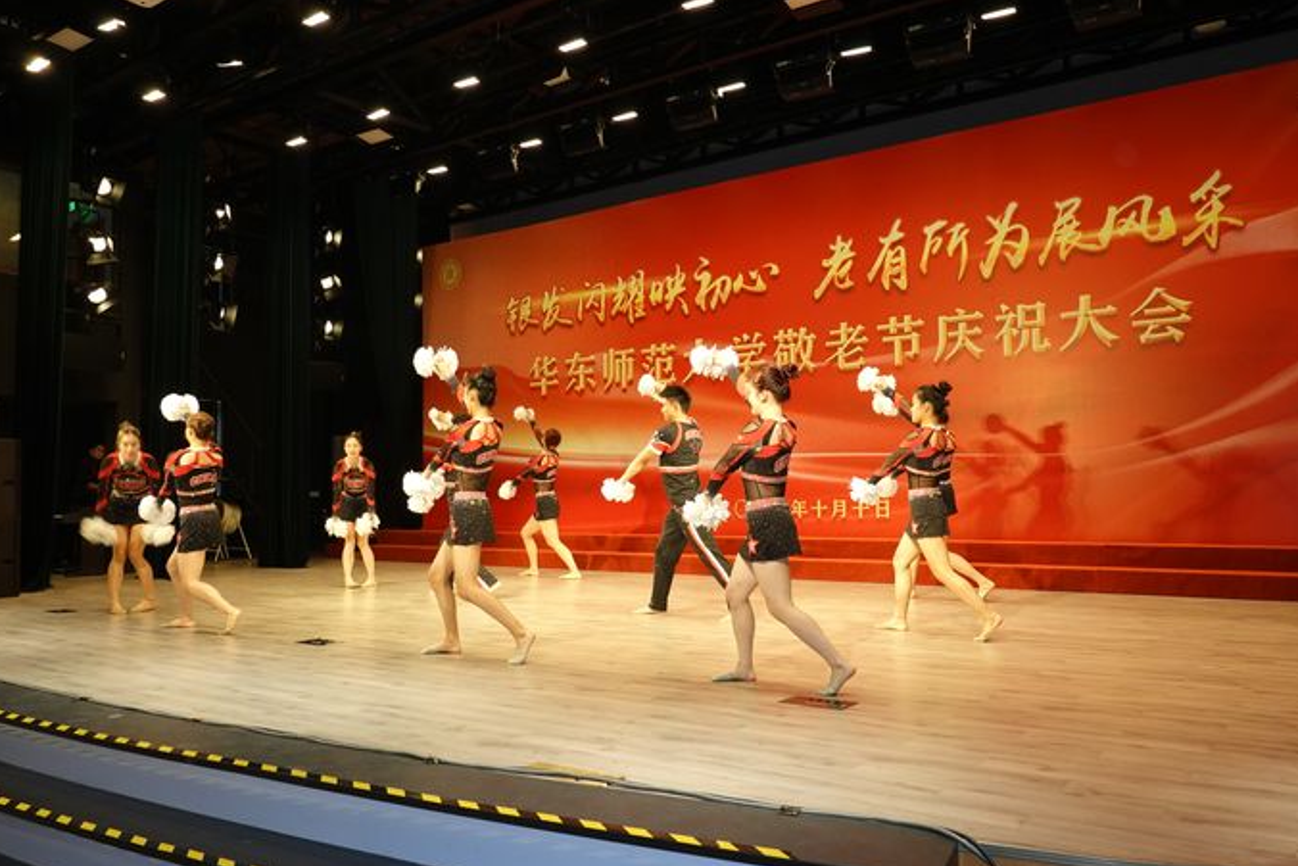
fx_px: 1046
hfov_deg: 63.6
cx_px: 632
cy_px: 431
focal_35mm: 29
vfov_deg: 45.0
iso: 500
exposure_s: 1/30
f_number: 3.2
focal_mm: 10.6
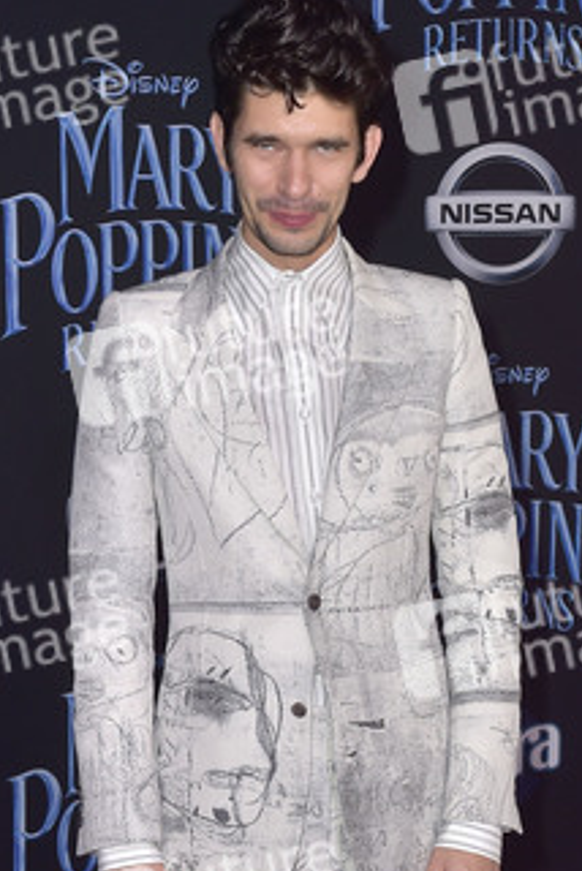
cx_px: 287
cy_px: 498
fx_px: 1452
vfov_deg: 33.3
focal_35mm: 60
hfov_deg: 22.7
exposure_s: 1/250
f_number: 6.3
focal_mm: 48
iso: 400
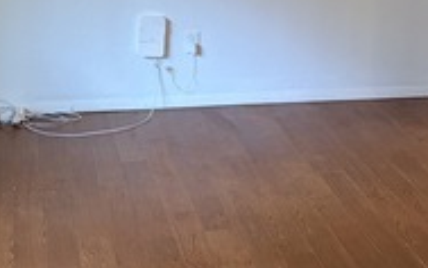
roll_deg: +0.1
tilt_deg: -13.4
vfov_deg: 13.5
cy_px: 111
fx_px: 1131
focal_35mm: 97
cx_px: 196
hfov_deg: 21.4
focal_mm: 5.96
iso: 250
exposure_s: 1/60
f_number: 1.6
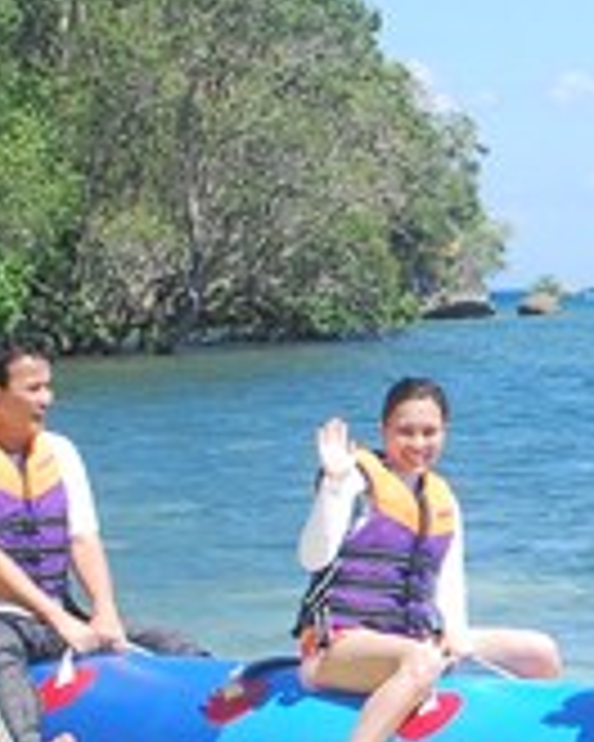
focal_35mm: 164
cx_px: 792
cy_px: 510
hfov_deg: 9.2
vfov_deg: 11.7
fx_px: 3604
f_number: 8
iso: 200
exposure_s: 1/250
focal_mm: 24
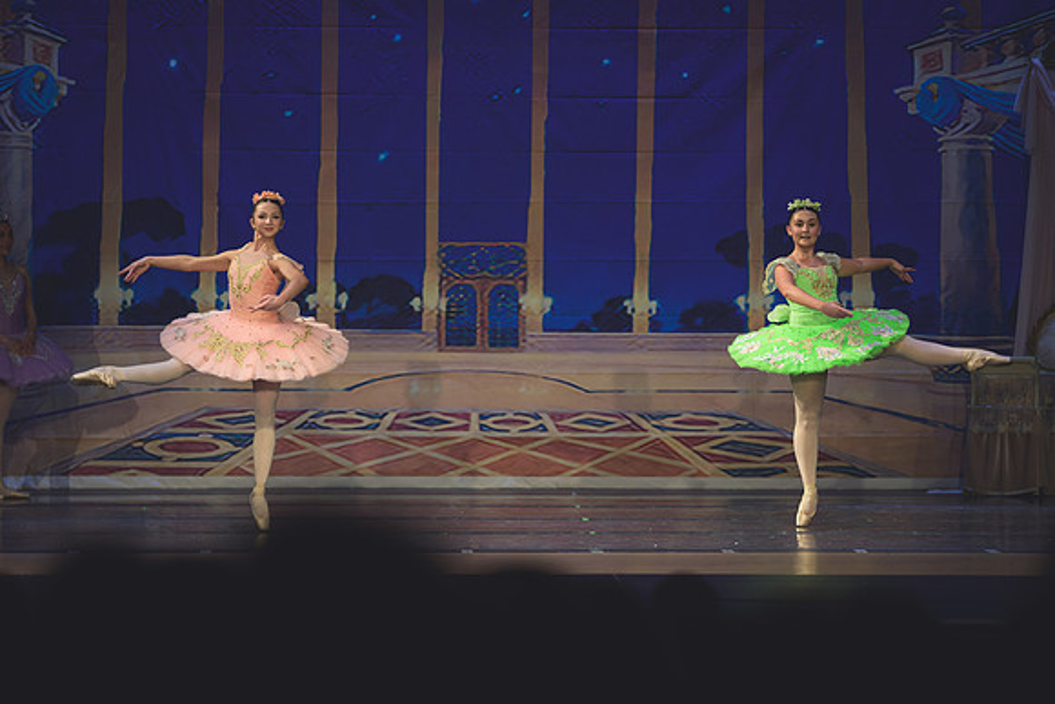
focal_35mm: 189
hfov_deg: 10.9
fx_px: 5534
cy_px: 394
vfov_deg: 7.3
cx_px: 479
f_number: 2.8
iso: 560
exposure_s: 1/320
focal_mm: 160
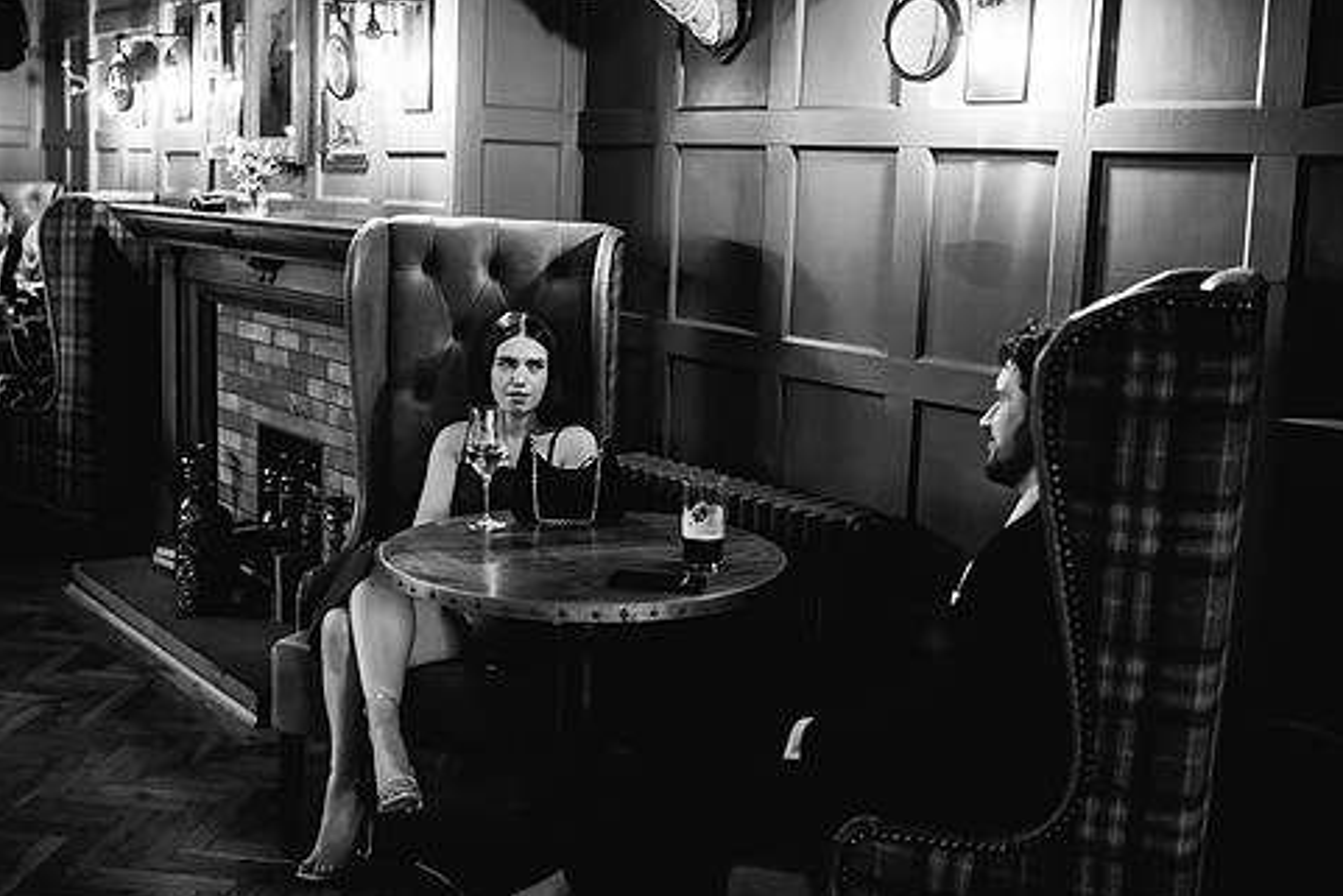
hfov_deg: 45.3
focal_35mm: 43
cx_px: 581
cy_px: 378
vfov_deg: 31.2
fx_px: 1605
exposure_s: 1/500
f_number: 1.4
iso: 4000
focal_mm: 35
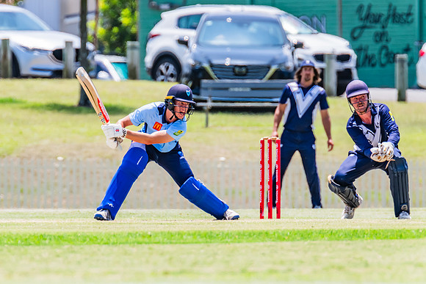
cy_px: 101
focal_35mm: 713
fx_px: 8434
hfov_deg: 2.9
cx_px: 151
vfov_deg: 1.9
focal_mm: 550
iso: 800
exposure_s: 1/2000
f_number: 8
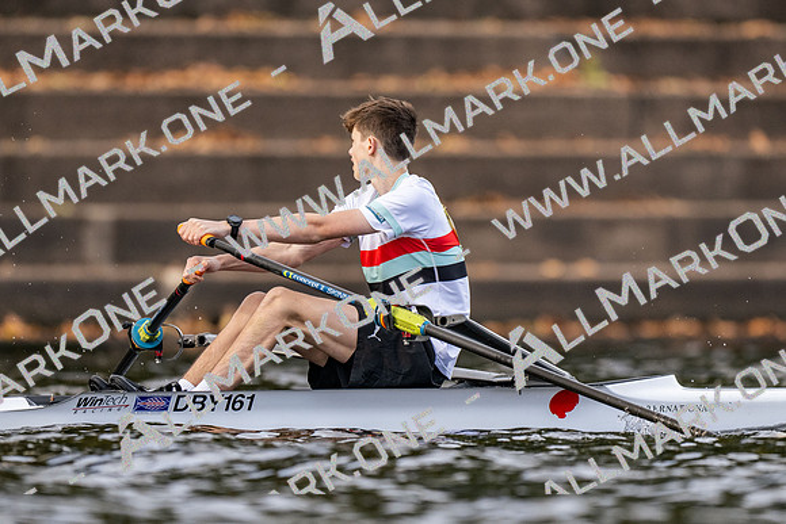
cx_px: 393
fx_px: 19664
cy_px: 262
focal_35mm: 900
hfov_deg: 2.3
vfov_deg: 1.5
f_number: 4
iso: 720
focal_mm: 600
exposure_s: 1/2500
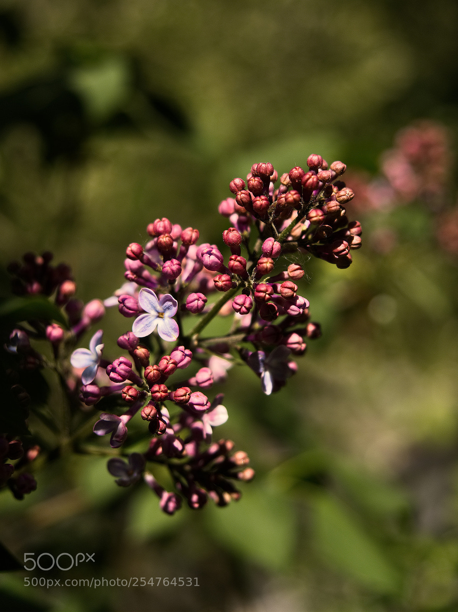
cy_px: 306
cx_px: 229
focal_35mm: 72
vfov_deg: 27.0
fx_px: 1271
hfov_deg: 20.4
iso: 160
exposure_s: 1/1600
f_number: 2.8
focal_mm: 36
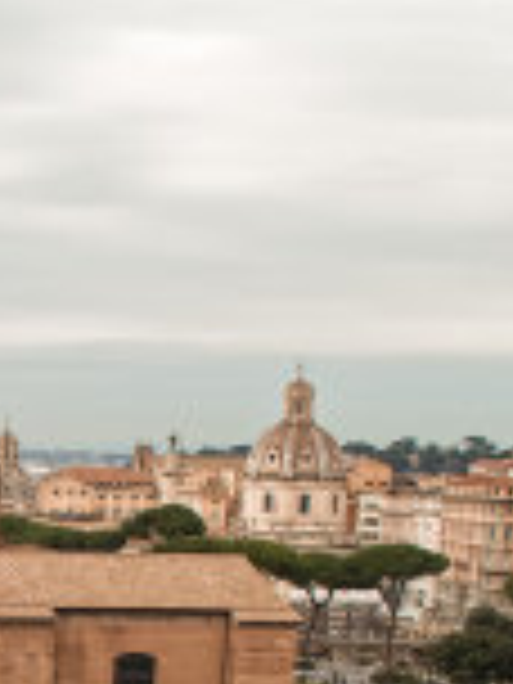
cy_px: 850
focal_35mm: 116
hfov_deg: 11.8
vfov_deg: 16.2
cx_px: -400
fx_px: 2292
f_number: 9
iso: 100
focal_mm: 20
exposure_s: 1/100
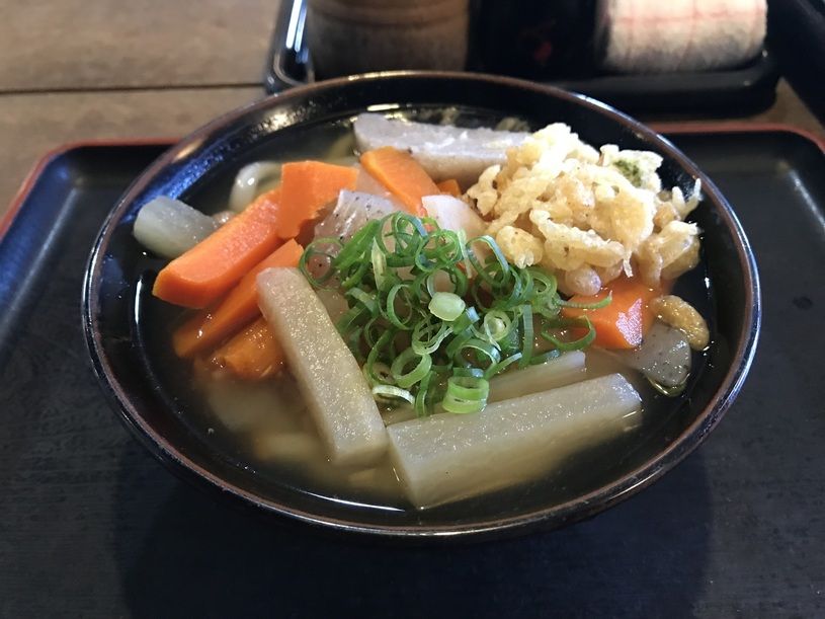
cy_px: 310
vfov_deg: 49.7
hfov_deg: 63.5
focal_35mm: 28
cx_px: 412
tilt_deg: -46.0
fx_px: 667
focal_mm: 3.99
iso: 80
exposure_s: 1/7
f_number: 1.8
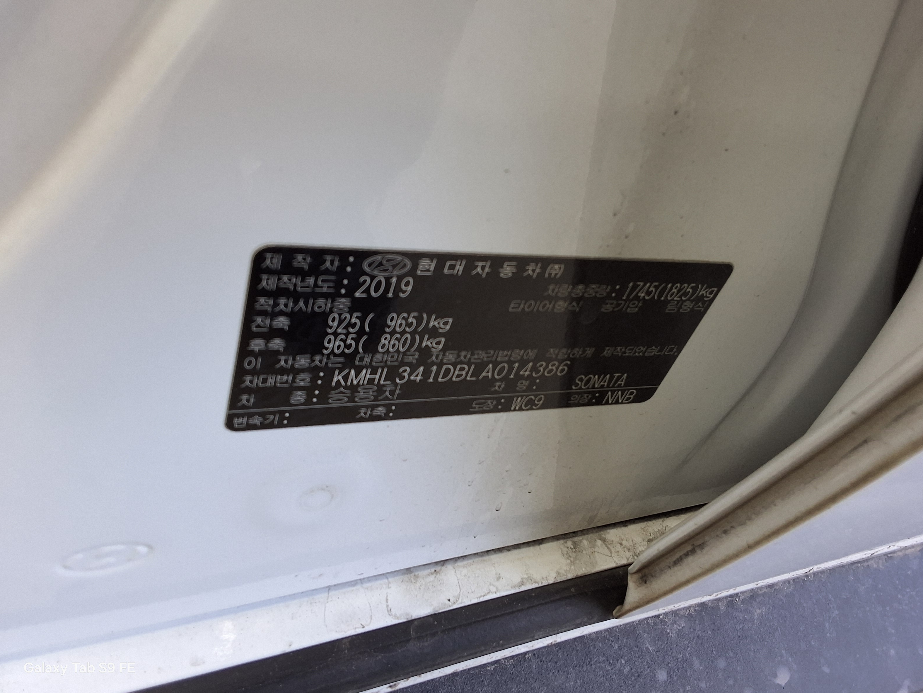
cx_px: 472
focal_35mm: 29
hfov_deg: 61.6
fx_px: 773
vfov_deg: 48.2
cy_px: 349
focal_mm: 2.91
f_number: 1.9
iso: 50
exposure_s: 1/40
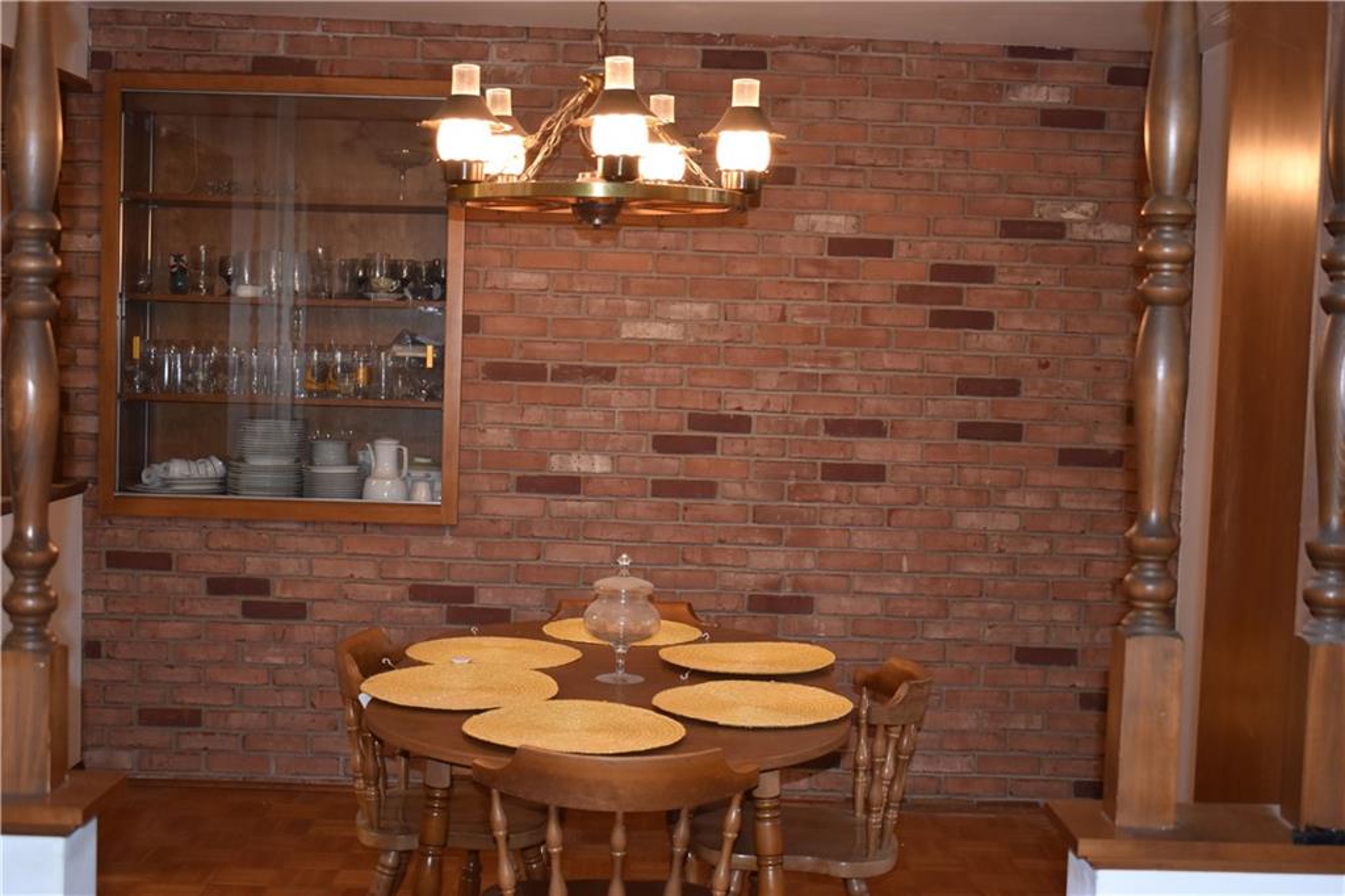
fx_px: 1737
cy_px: 448
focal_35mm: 46
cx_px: 672
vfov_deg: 28.9
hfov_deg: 42.3
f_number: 4.2
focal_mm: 31
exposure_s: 1/60
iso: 800
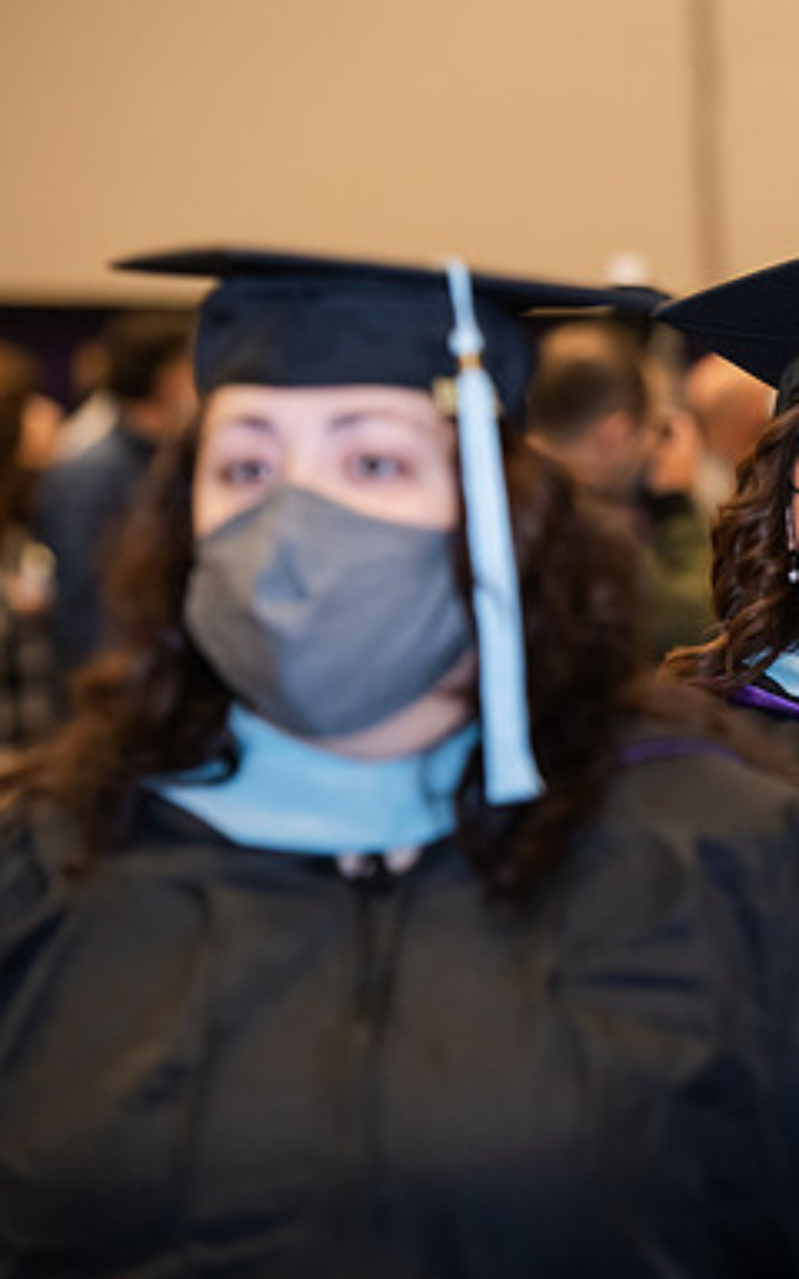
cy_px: 641
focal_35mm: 208
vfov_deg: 10.1
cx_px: 866
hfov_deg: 6.3
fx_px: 7247
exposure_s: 1/200
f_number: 4
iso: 1600
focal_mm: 135
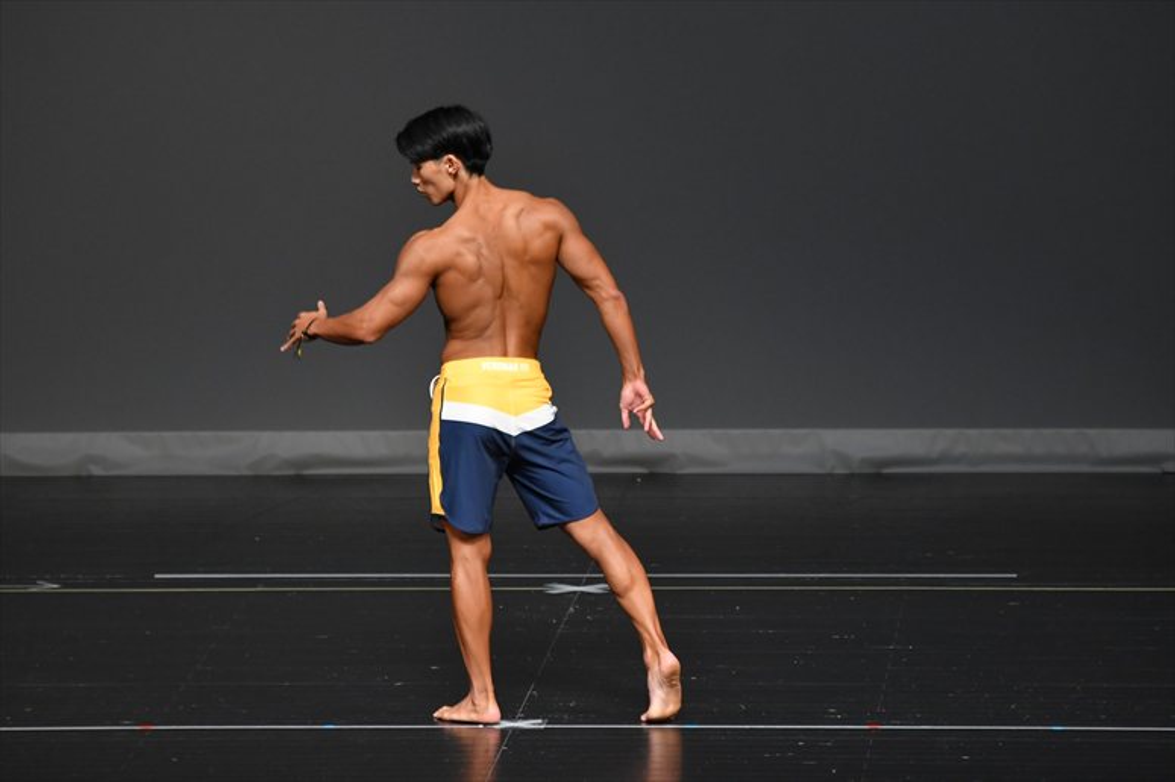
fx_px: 10276
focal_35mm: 315
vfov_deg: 4.4
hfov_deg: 6.5
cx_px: 588
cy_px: 391
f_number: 5.6
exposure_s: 1/400
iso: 2000
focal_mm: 210
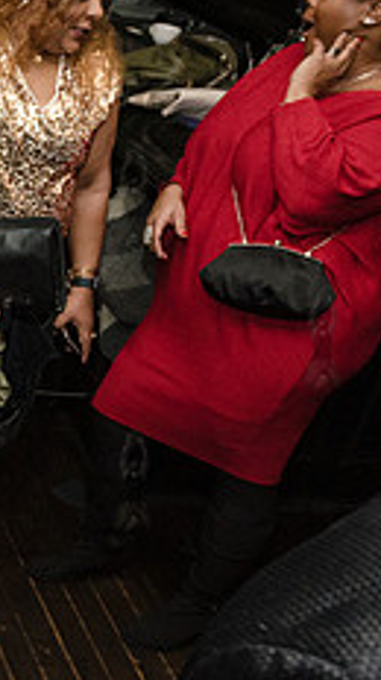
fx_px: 1135
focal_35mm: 63
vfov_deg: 33.4
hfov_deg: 16.7
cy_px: 336
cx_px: -246
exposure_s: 1/250
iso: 2000
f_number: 4.5
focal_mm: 24
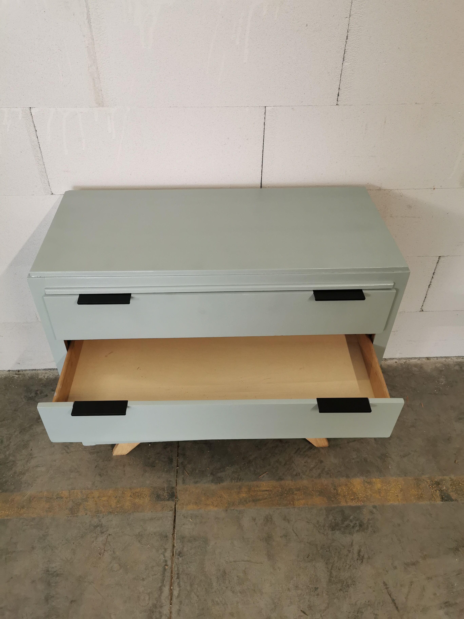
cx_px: 232
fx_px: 483
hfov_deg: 51.4
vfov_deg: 65.3
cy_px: 310
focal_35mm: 27
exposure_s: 1/50
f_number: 1.8
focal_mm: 5.58
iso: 160
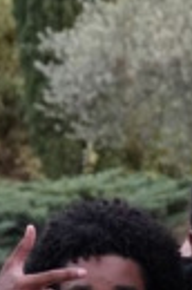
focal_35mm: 259
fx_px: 2083
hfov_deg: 5.2
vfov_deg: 7.9
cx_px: 385
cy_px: 352
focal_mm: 28
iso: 1600
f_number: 3.2
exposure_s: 1/200
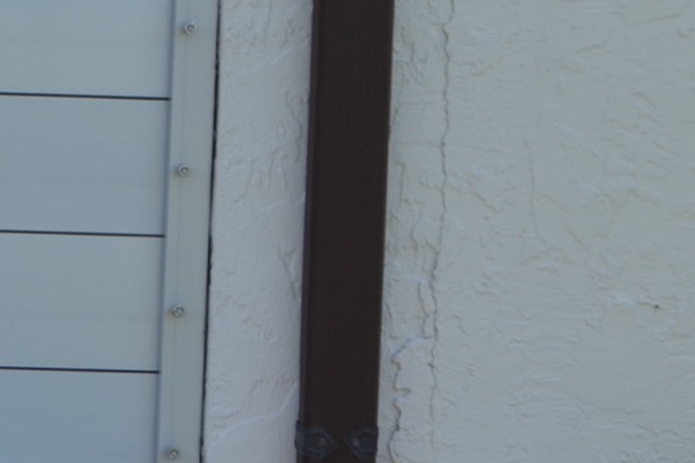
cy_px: 121
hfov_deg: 10.0
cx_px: -307
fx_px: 3880
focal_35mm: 201
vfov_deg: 6.8
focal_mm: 36
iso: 100
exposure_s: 1/200
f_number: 7.1
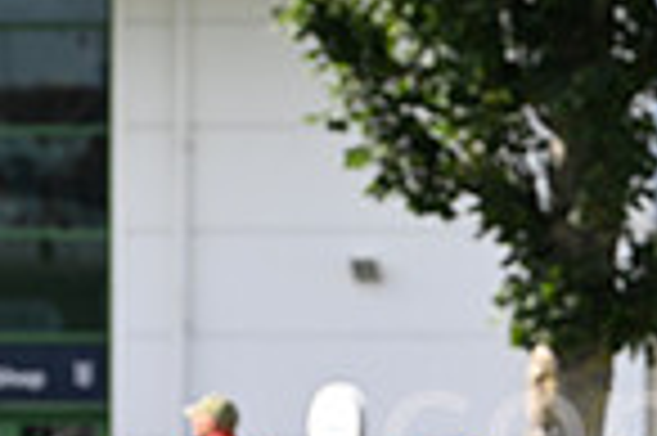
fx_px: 10865
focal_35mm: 596
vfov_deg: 2.3
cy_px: 721
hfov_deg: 3.5
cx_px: 972
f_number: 5
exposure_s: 1/1600
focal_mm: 150
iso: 500
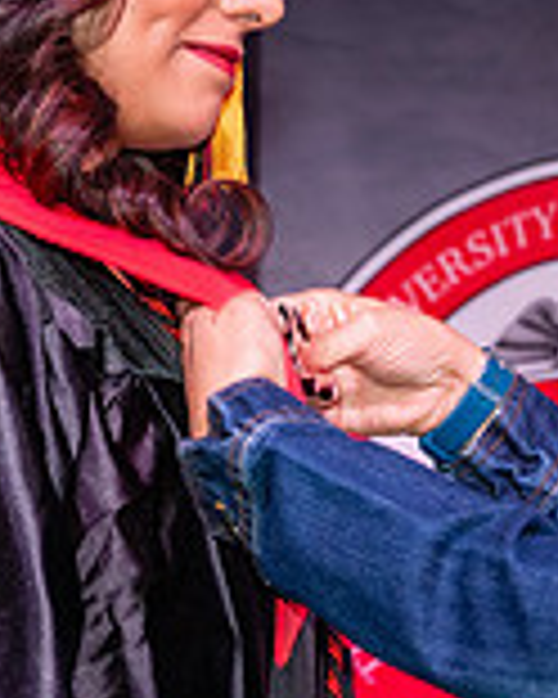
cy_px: 270
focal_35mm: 290
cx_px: 419
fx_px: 5987
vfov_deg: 6.7
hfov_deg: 5.3
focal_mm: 70
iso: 800
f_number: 5.6
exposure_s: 1/160
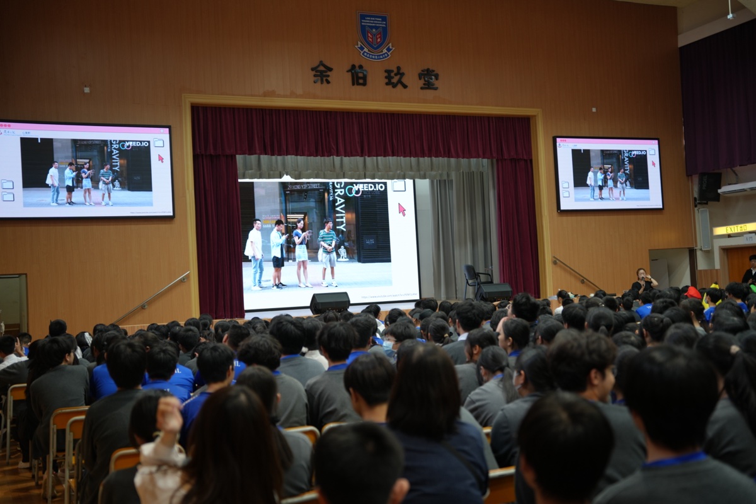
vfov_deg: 31.7
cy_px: 252
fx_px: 888
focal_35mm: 42
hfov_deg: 46.1
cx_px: 378
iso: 320
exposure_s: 1/80
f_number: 2.8
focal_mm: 42.3
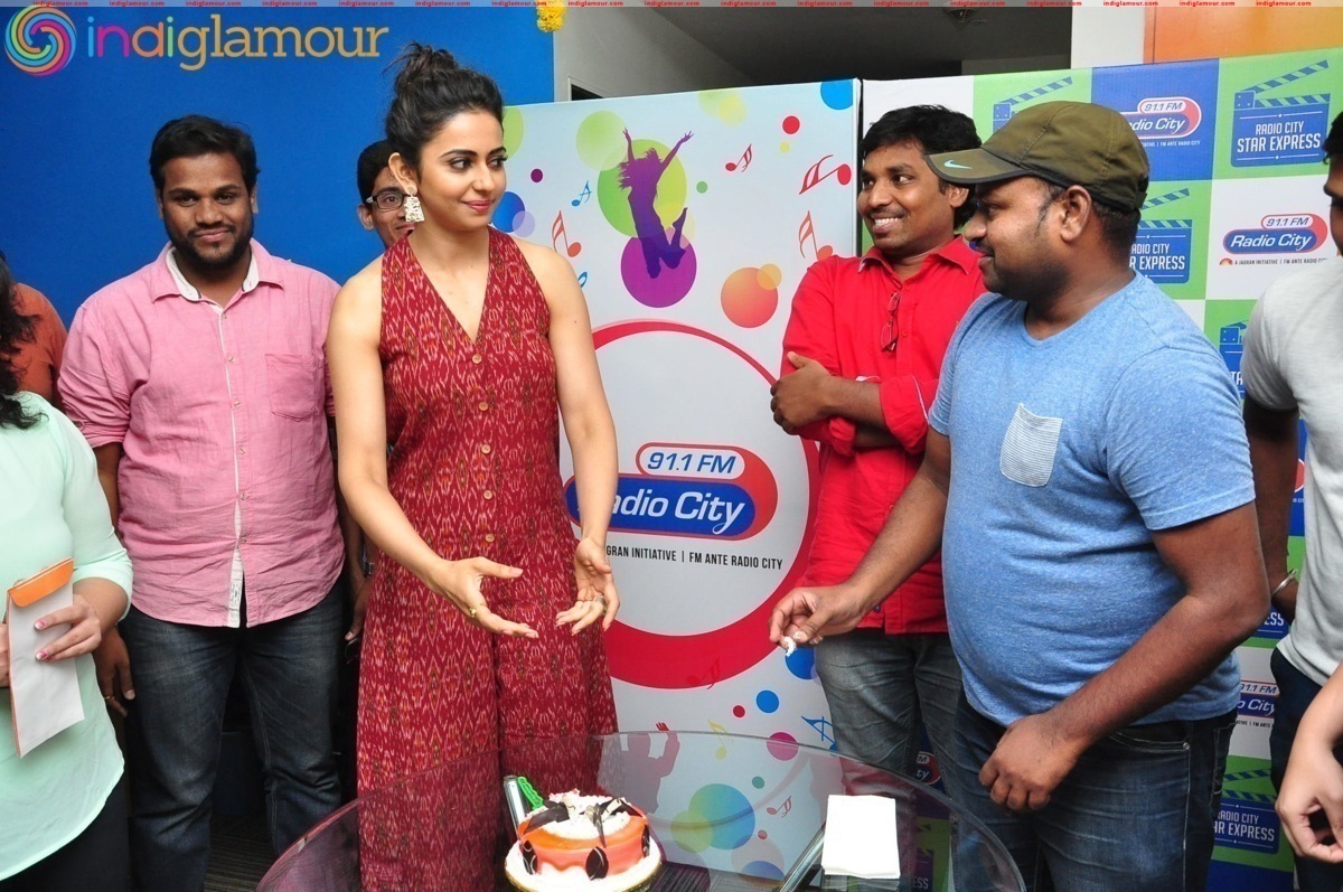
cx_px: 672
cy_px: 446
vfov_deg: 41.6
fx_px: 1174
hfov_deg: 59.6
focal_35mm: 32
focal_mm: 21
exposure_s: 1/125
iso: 1250
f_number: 8
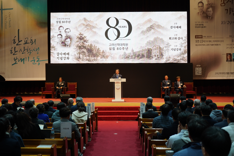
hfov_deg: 42.7
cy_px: 78
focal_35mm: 46
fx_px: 299
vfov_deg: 29.2
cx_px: 117
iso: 400
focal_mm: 46
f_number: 4.5
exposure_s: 1/60
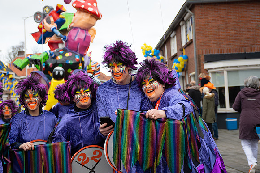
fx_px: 520
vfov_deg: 18.9
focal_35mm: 72
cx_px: 130
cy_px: 86
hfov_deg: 28.1
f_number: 4.5
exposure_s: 1/1000
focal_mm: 48
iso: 400
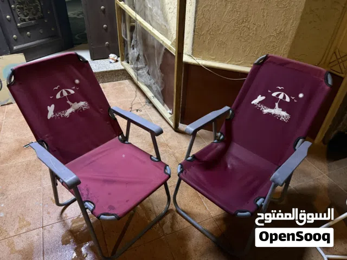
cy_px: 130
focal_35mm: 24
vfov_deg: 56.8
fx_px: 241
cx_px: 174
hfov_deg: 71.6
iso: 1000
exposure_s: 1/30
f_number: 1.78
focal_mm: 6.76
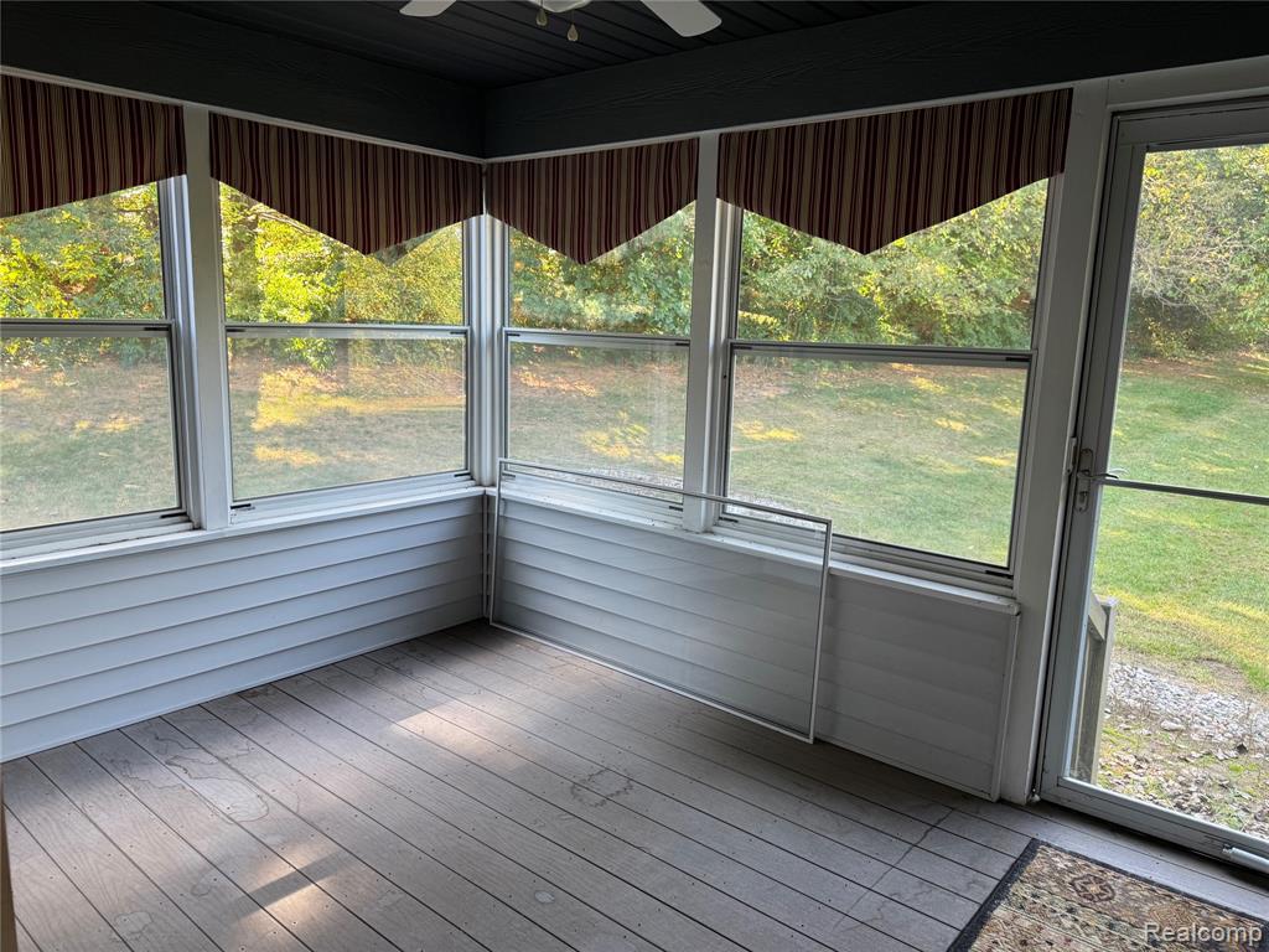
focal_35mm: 24
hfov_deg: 71.6
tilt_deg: -10.1
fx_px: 880
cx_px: 634
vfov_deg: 56.8
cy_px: 476
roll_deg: -1.3
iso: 100
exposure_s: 1/120
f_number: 1.78
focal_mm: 6.76
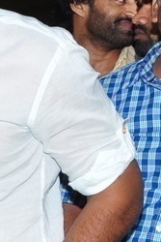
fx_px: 1253
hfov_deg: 6.4
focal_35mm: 187
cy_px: 213
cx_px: -407
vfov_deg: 10.9
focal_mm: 26
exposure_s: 1/125
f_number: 9
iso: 500
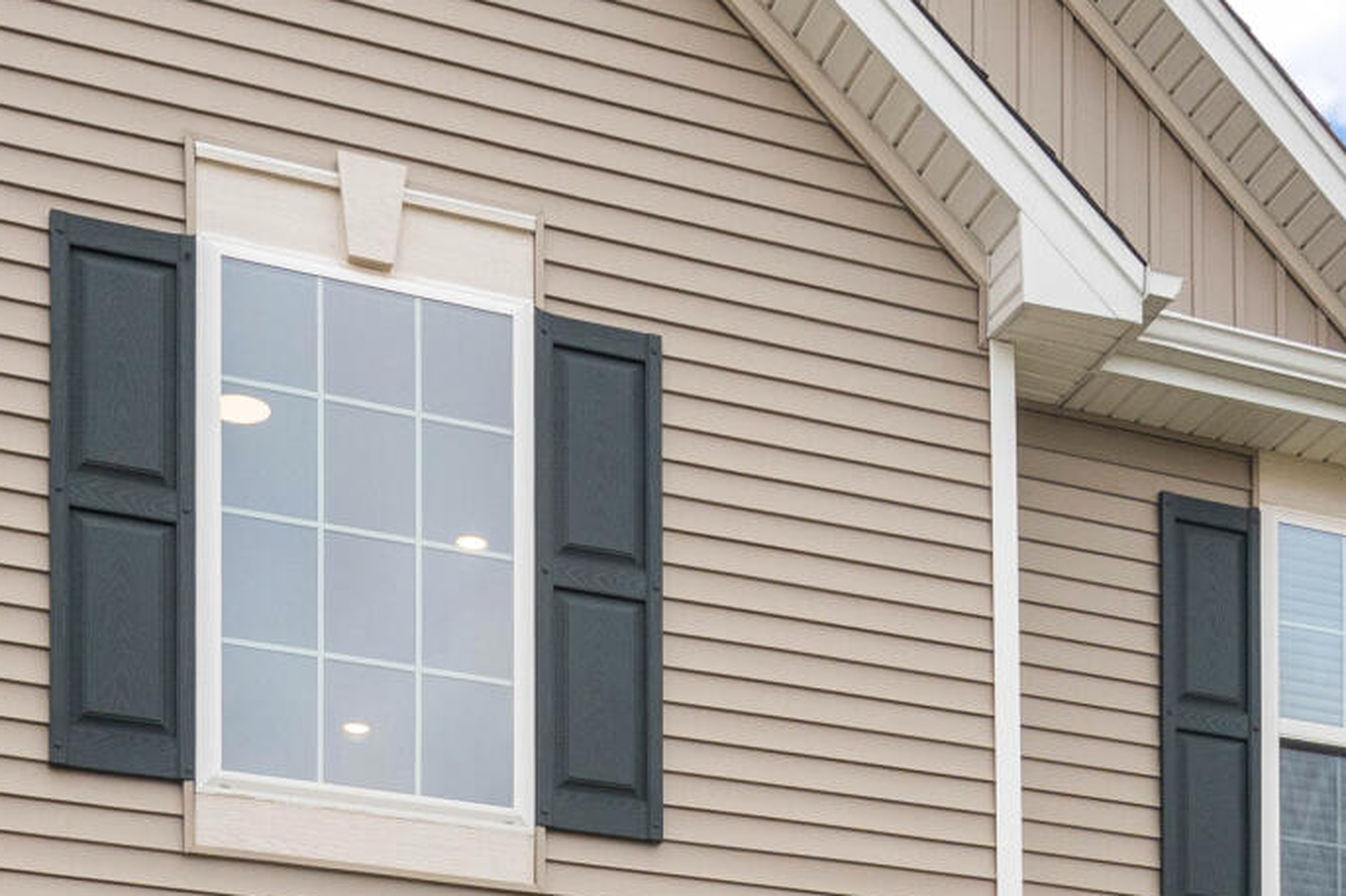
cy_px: 1657
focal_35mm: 70
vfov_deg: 16.1
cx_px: 1032
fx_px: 2616
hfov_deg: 28.4
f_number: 8
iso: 640
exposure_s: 1/400
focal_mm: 16
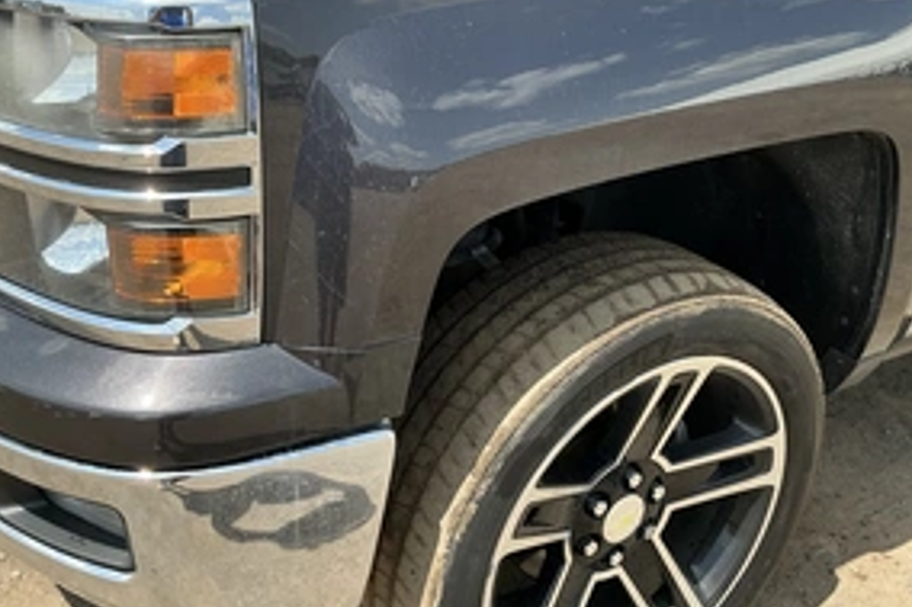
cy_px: 234
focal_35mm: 41
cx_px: 456
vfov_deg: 32.5
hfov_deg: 47.4
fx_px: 1038
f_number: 1.8
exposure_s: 1/792
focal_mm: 3
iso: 25
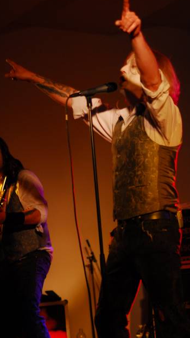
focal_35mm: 124
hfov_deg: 9.8
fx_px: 1109
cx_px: 123
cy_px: 174
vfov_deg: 17.3
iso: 800
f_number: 3
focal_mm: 70
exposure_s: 1/60
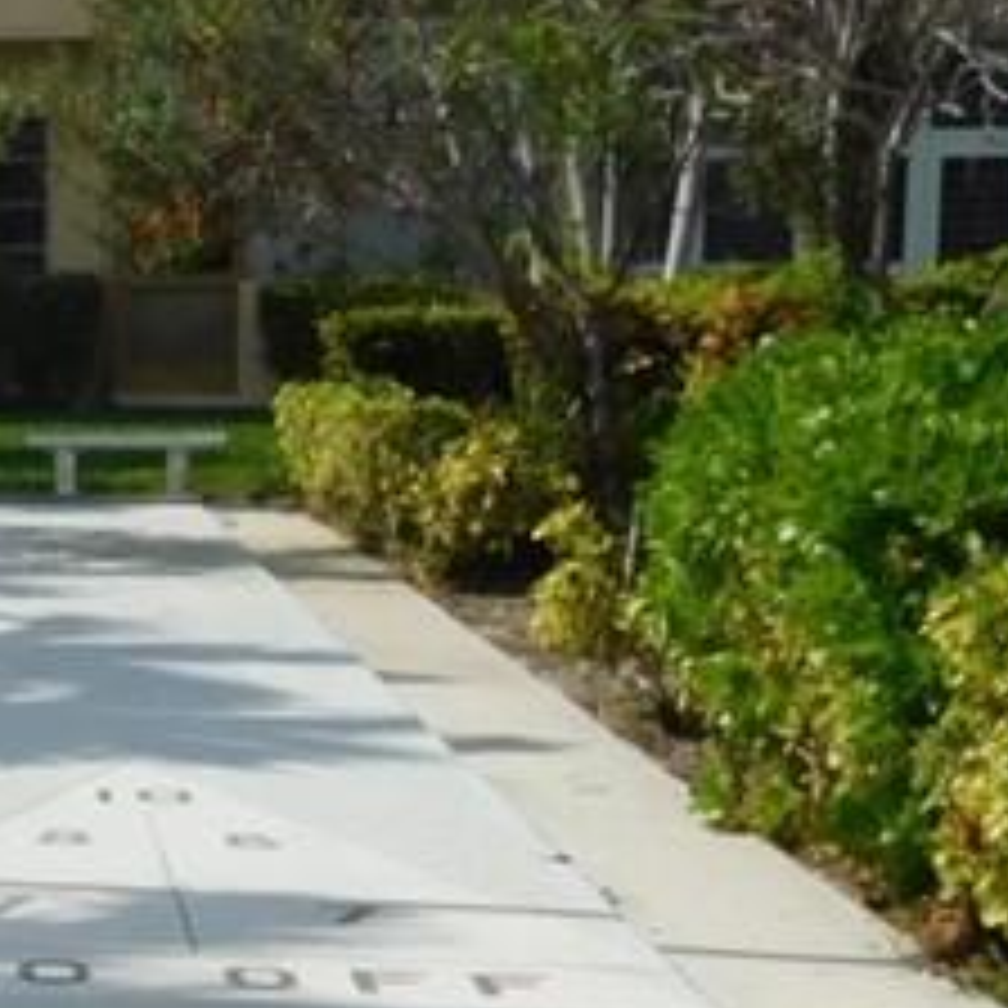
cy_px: 598
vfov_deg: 17.2
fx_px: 3327
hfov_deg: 15.2
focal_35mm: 101
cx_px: -734
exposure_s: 1/800
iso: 125
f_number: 6.8
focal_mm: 4.5
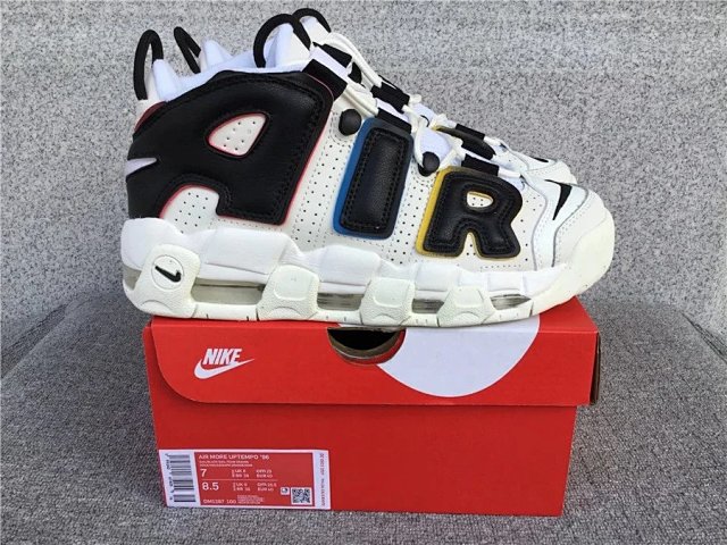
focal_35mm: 31
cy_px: 272
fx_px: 651
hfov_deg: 58.4
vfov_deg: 45.4
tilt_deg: -20.8
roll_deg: -0.3
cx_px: 364
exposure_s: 1/265
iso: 25
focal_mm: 3.3
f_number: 2.4
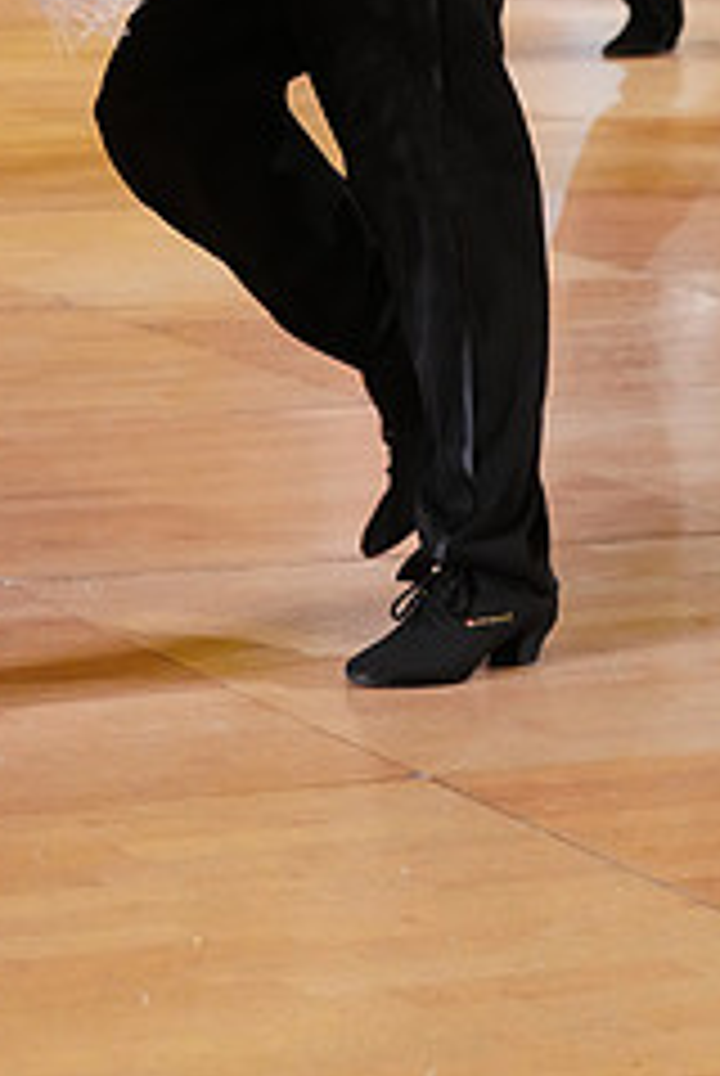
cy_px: -171
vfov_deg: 11.4
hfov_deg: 7.7
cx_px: -25
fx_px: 5294
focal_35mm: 177
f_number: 4
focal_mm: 73
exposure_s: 1/400
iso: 3200
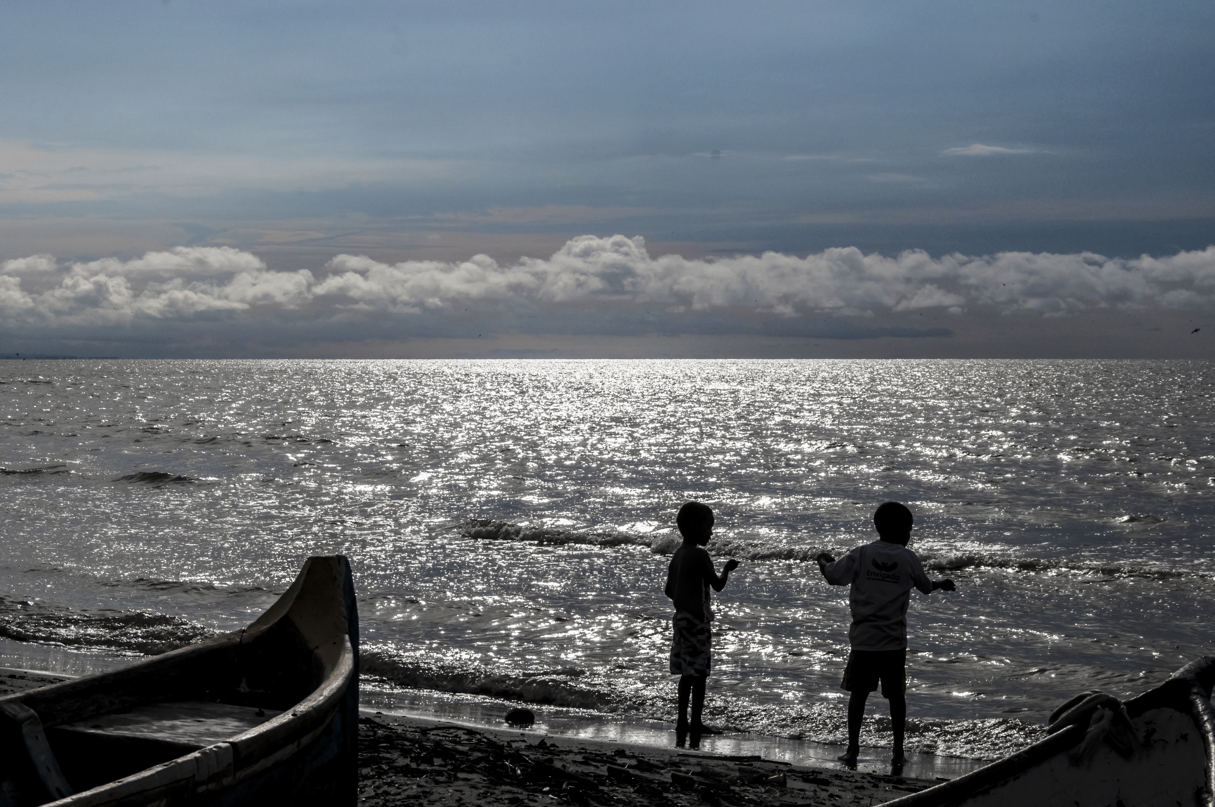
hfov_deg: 27.0
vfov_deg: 18.1
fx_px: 2528
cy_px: 404
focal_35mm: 75
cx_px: 608
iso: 400
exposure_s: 1/2000
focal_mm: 50
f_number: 7.1
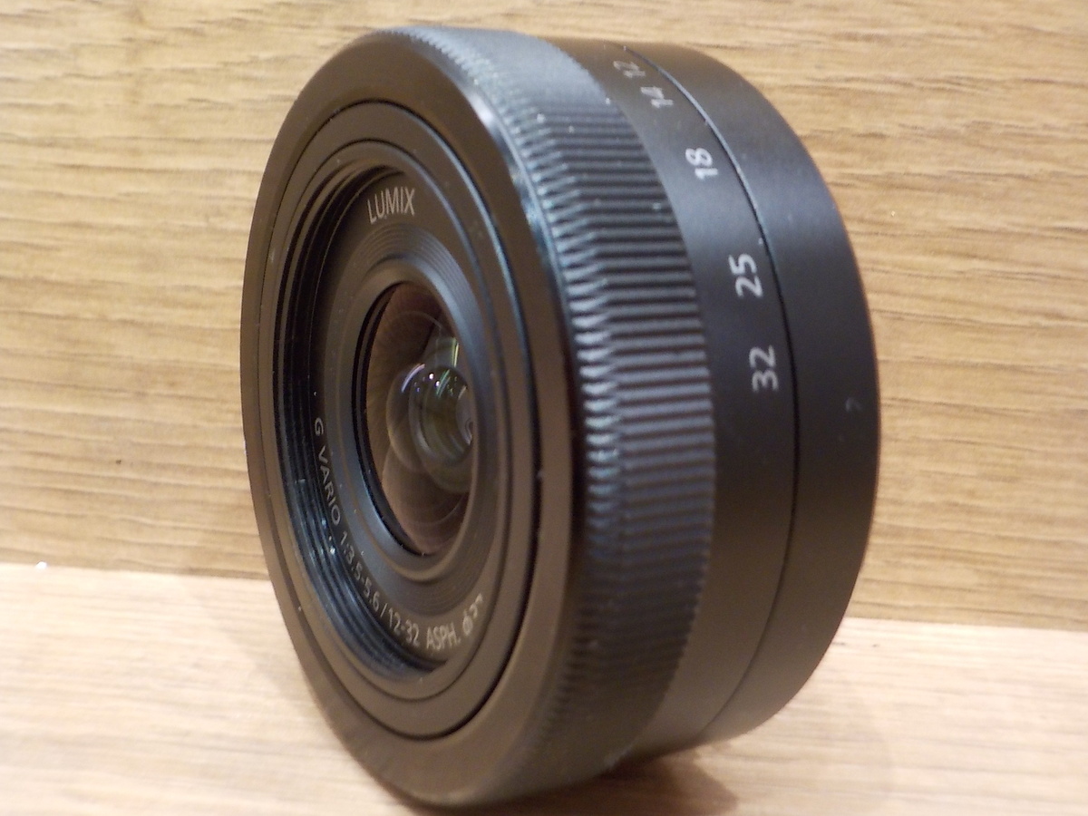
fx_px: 1477
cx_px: 544
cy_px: 408
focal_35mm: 47
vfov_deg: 30.9
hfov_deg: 40.4
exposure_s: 1/30
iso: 280
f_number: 4.2
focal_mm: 6.4
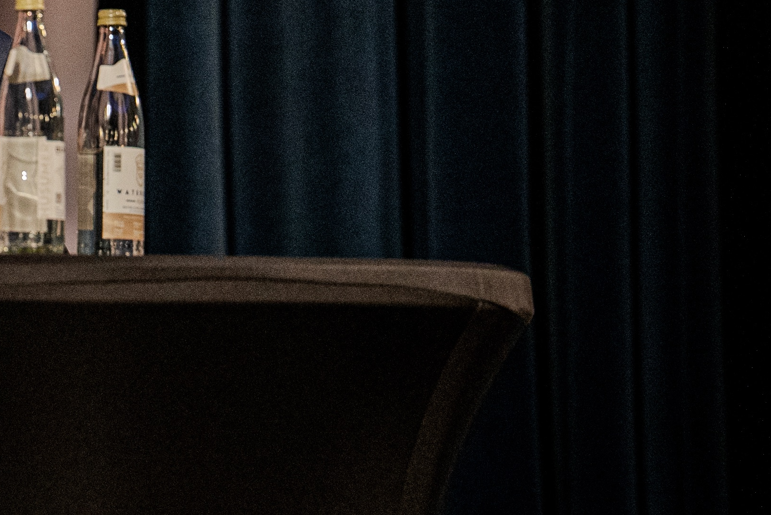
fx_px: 10092
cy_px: 3
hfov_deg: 4.4
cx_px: -207
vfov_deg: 2.9
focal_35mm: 471
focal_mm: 180
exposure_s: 1/160
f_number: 3.5
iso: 6400
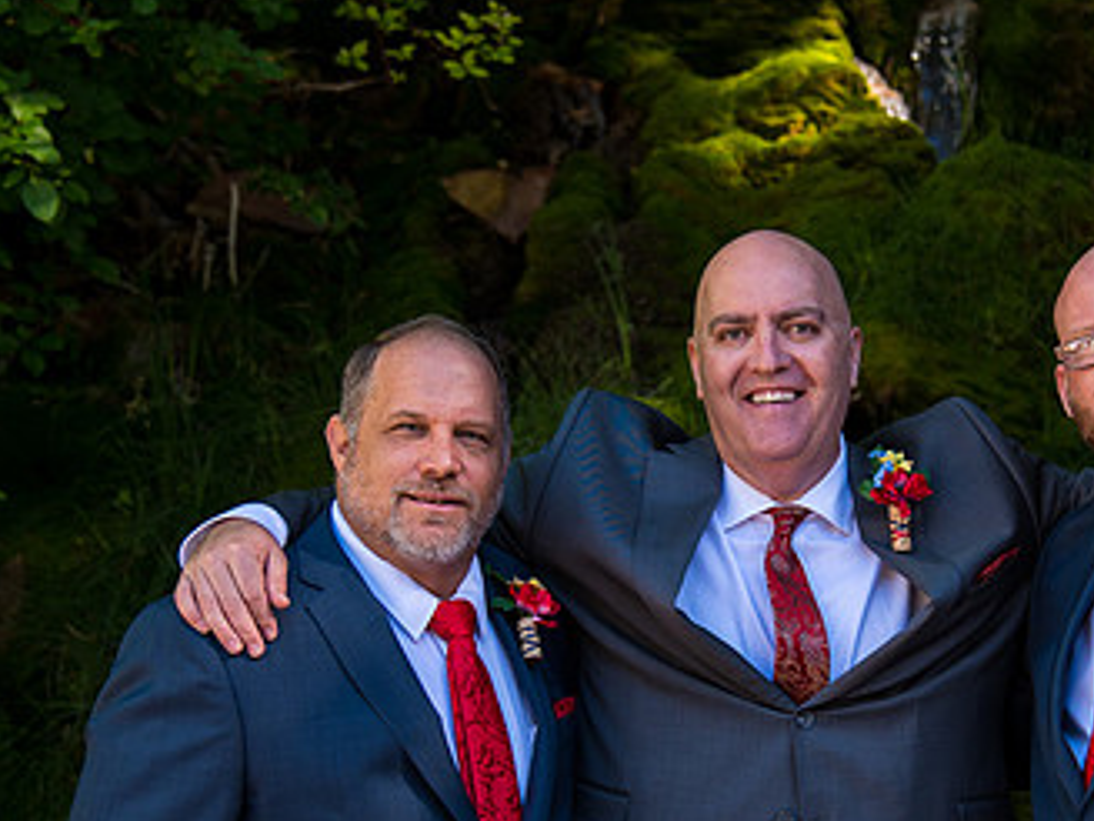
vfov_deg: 15.7
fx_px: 2971
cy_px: 532
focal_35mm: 94
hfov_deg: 20.8
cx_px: 770
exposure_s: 1/250
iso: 320
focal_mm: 50
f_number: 4
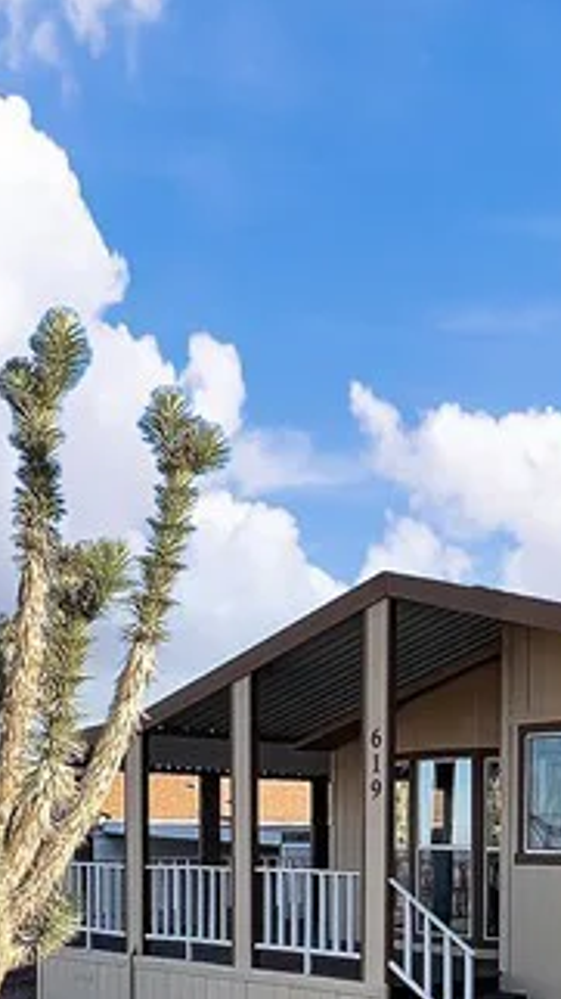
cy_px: 841
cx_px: 409
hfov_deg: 26.2
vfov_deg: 42.8
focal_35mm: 45
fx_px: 1191
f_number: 1.8
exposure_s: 1/657
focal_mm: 1.57
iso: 32
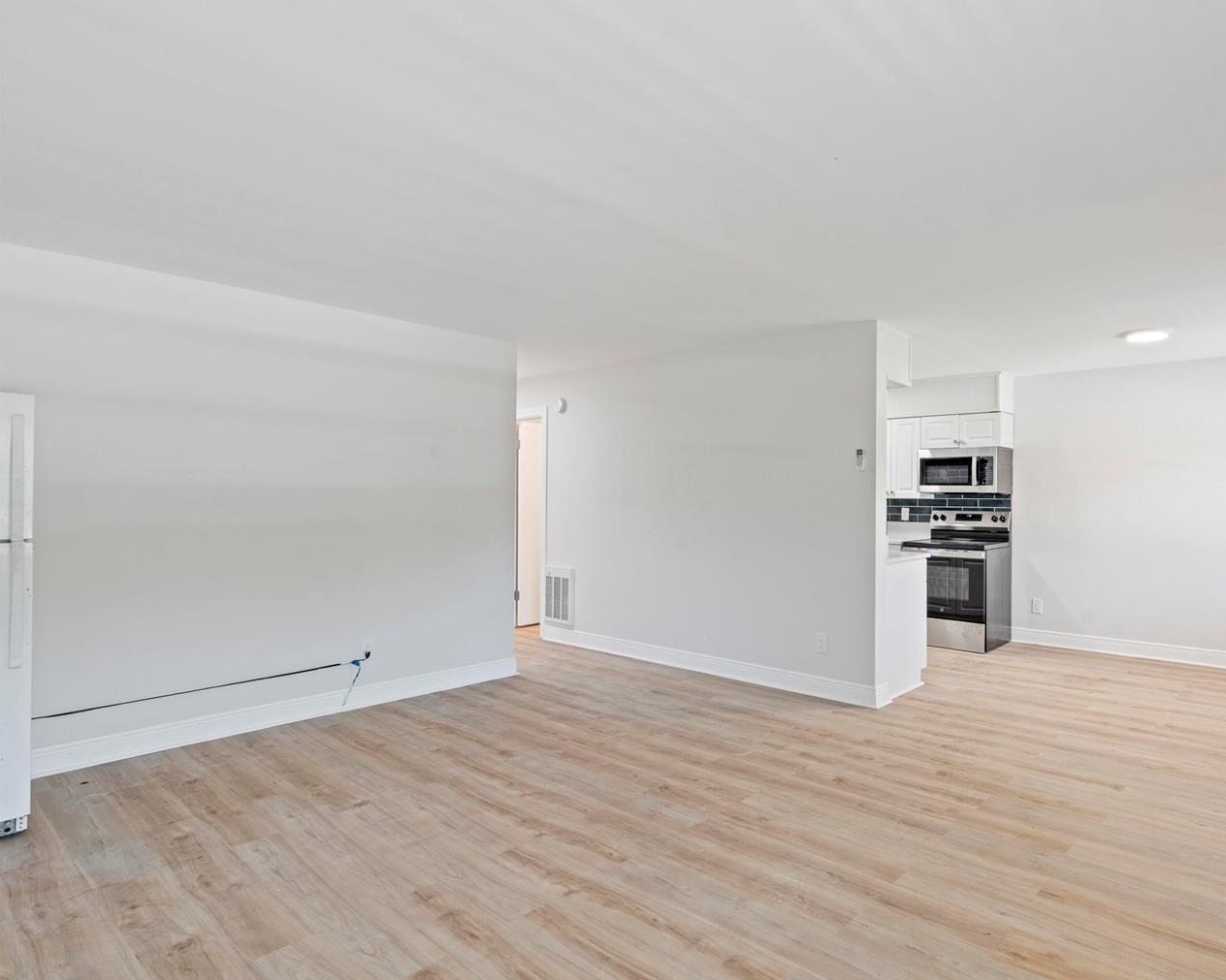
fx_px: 689
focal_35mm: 19
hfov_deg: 81.6
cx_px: 774
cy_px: 485
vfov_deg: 70.8
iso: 800
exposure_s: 1/1.67
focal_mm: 16
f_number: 9
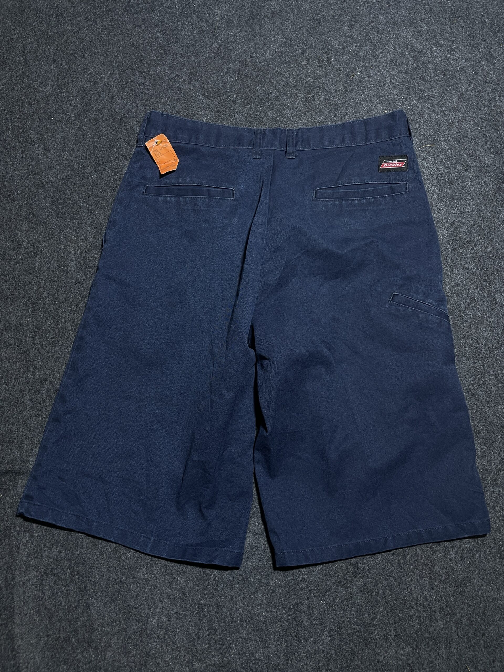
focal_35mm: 26
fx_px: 505
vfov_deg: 67.3
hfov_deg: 53.1
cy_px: 336
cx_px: 252
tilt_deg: -55.4
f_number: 1.6
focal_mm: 4.2
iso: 64
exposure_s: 1/50
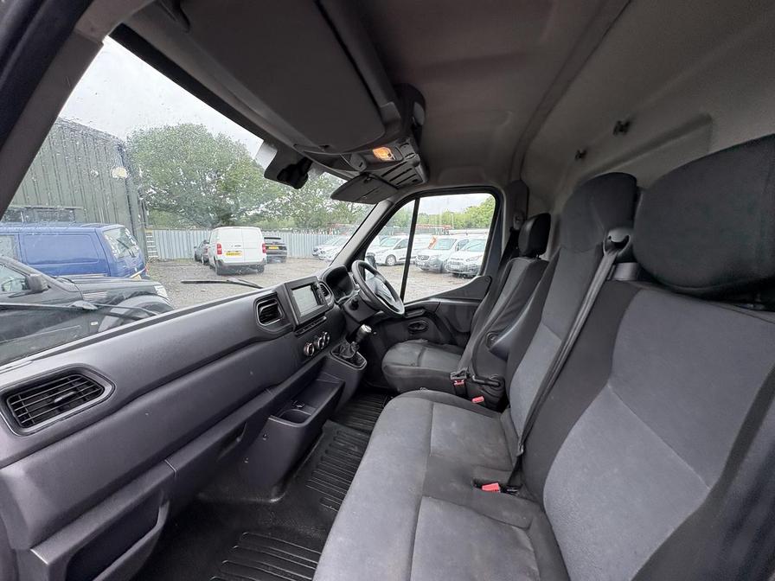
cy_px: 290
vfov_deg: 85.7
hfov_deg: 102.1
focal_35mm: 14
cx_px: 388
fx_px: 313
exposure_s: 1/136
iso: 80
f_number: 2.2
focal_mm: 2.22
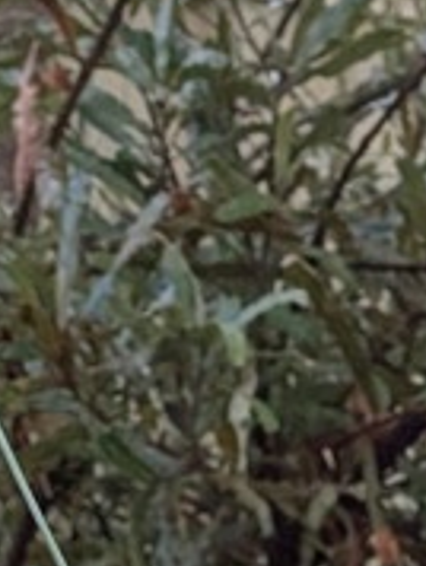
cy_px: 2016
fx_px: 2996
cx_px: 893
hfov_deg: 7.7
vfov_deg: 8.1
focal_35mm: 183
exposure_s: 1/368
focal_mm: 6.9
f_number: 1.68
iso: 123
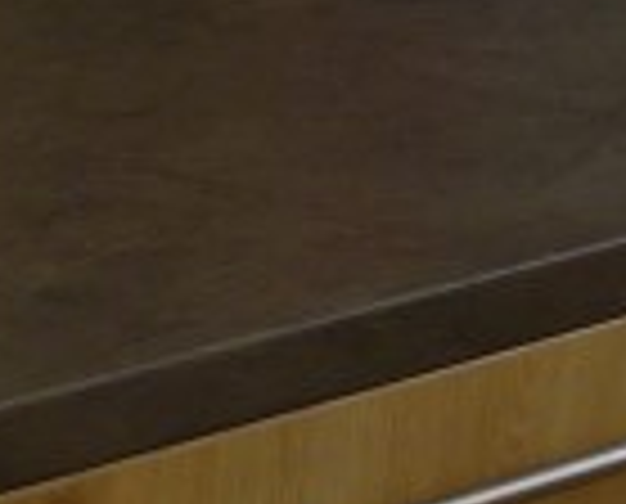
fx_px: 3456
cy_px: -27
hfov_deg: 10.4
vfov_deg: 8.3
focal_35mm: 186
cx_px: 299
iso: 80
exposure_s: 1/125
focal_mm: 5.1
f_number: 2.8
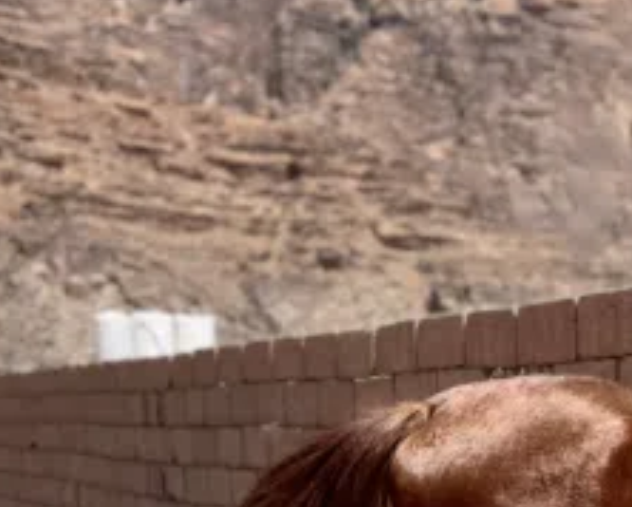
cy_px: 581
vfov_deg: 19.9
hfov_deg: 24.2
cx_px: 703
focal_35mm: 73
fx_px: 1367
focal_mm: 5.1
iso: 50
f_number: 1.6
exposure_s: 1/5076
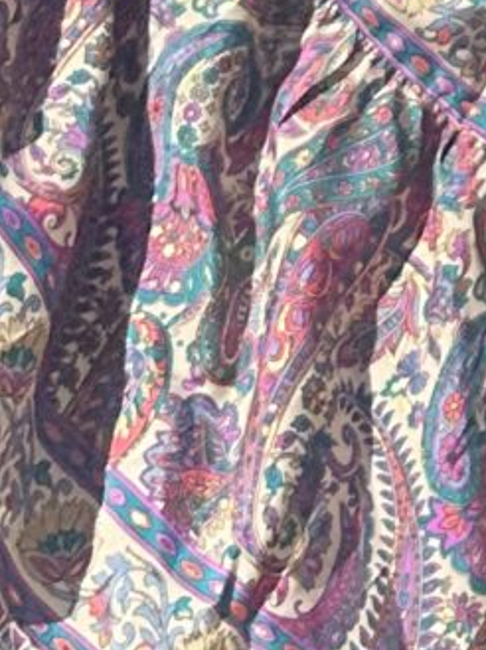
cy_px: -1006
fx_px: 3507
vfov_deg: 9.3
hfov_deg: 7.4
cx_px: 1138
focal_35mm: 187
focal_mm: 6.86
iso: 80
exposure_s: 1/4762
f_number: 1.78
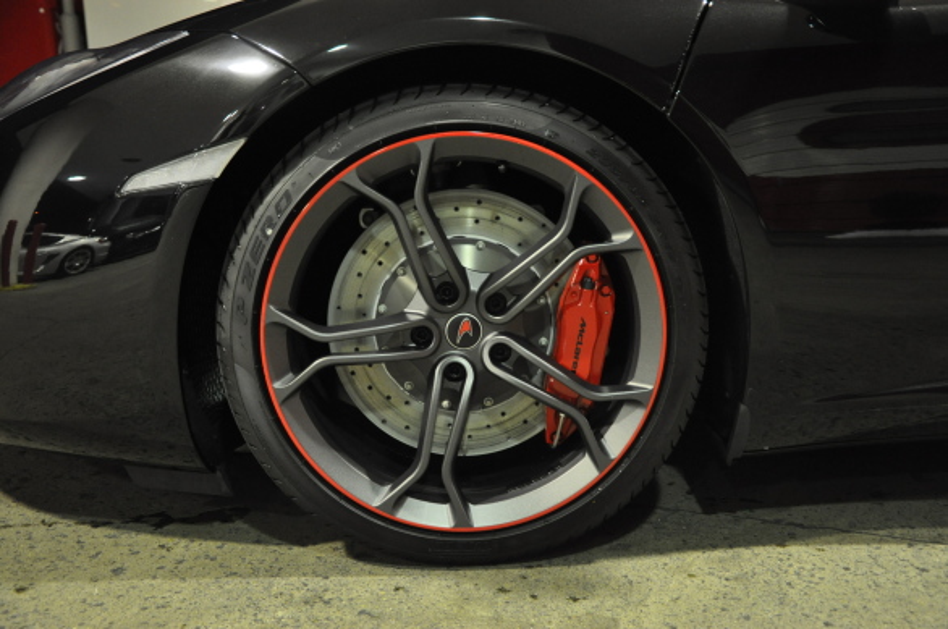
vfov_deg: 29.8
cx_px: 474
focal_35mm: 45
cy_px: 314
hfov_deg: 43.7
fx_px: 1183
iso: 1250
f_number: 4.2
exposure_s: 1/8
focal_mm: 30
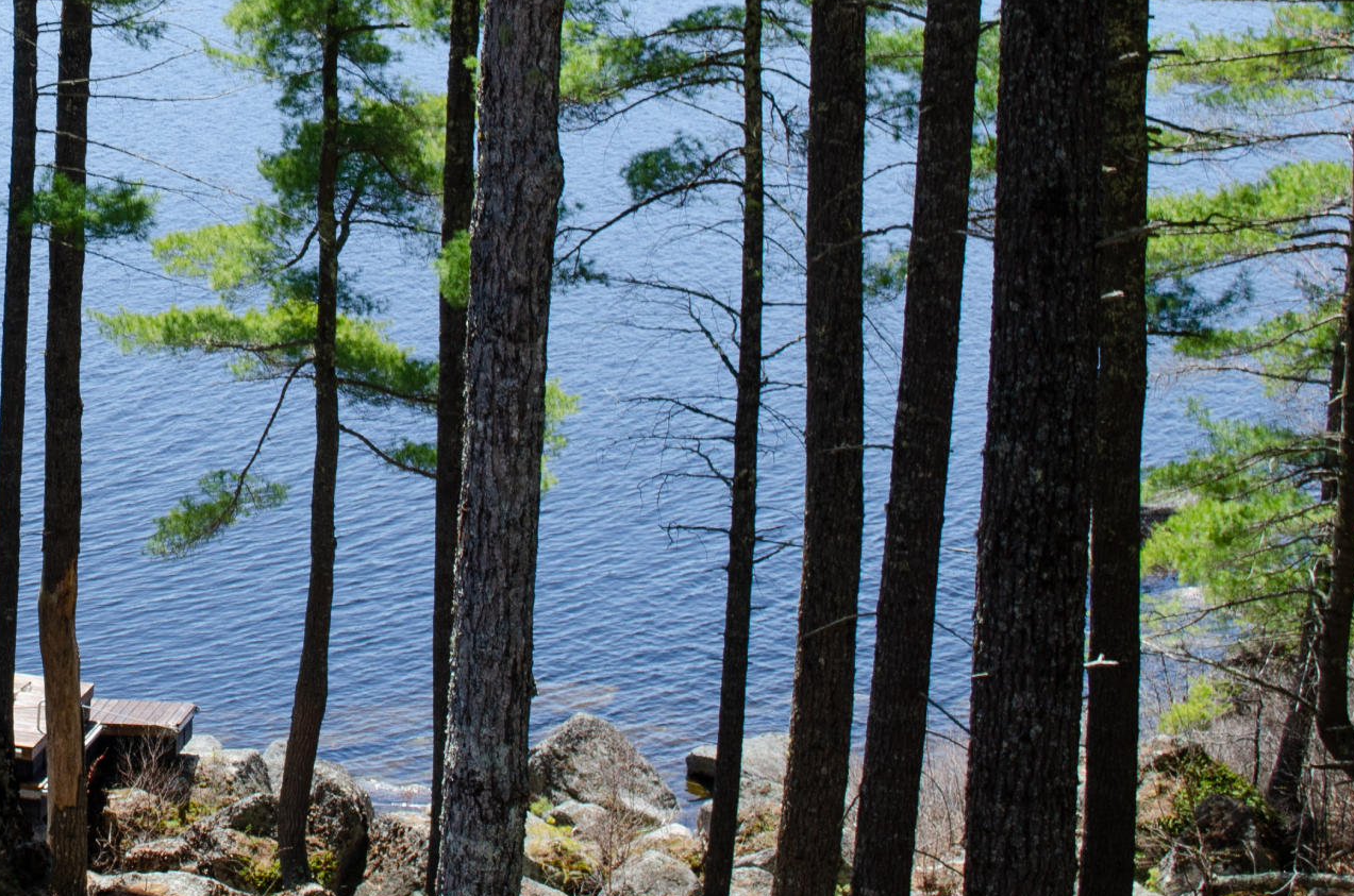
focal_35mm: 99
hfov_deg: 19.9
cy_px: -8
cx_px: -65
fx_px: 3716
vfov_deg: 13.6
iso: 200
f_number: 8
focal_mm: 28
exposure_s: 1/250
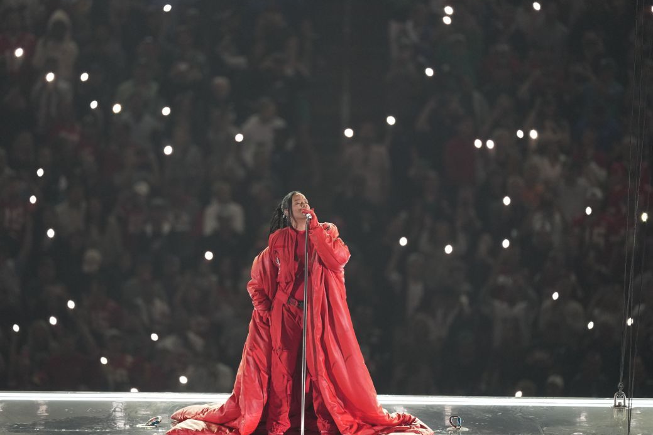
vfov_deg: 2.0
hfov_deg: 3.0
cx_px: 297
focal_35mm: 693
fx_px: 12571
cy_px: 216
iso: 2500
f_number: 4
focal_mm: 600
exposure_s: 1/500
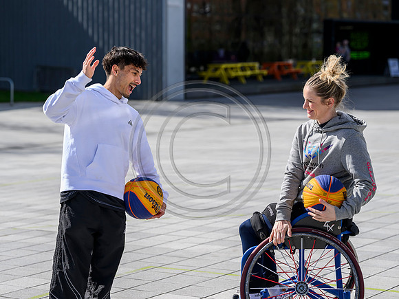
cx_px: 170
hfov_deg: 19.9
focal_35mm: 98
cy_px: 146
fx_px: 1134
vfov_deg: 15.0
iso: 250
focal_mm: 89
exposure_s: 1/2000
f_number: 3.5
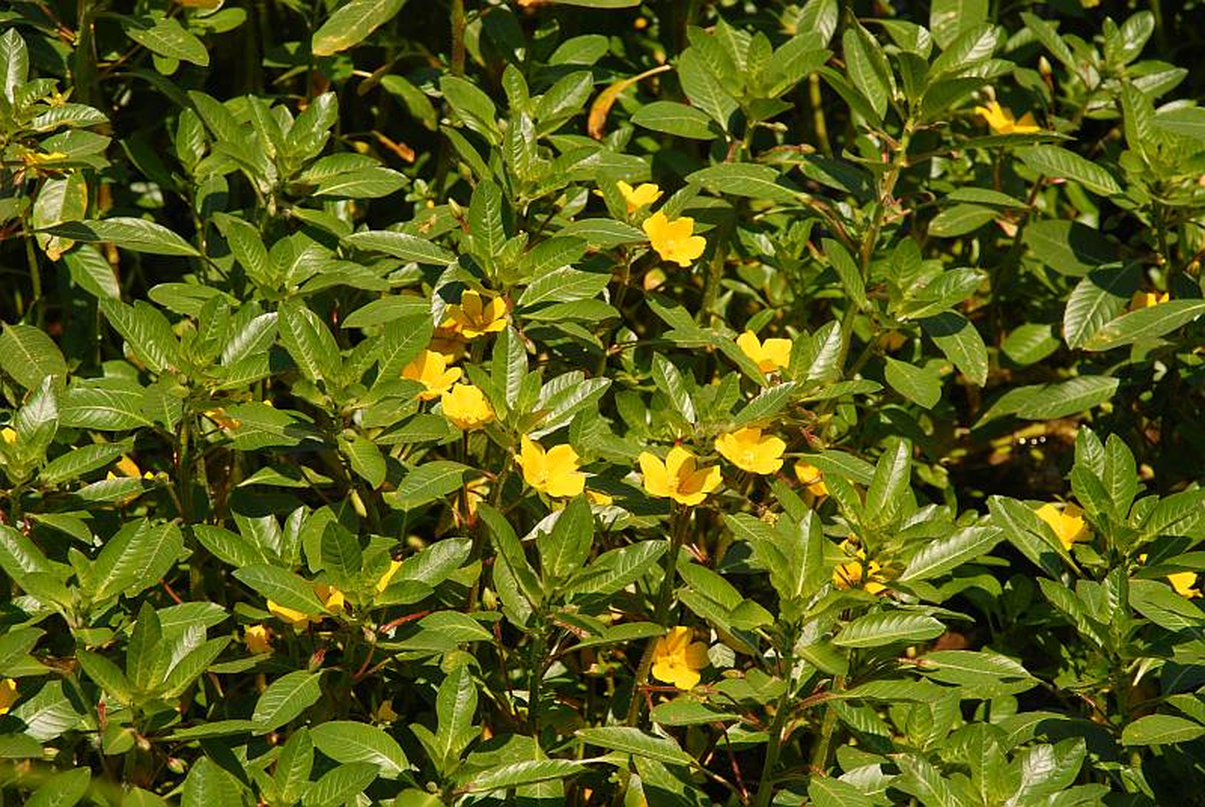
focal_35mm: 188
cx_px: 602
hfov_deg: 11.0
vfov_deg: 7.3
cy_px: 404
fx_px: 6285
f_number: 10
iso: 200
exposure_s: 1/250
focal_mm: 125
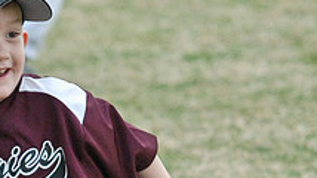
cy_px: 200
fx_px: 4015
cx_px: -16
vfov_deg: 2.5
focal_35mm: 478
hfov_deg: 4.5
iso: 1000
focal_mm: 112
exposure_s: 1/1500
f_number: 2.8
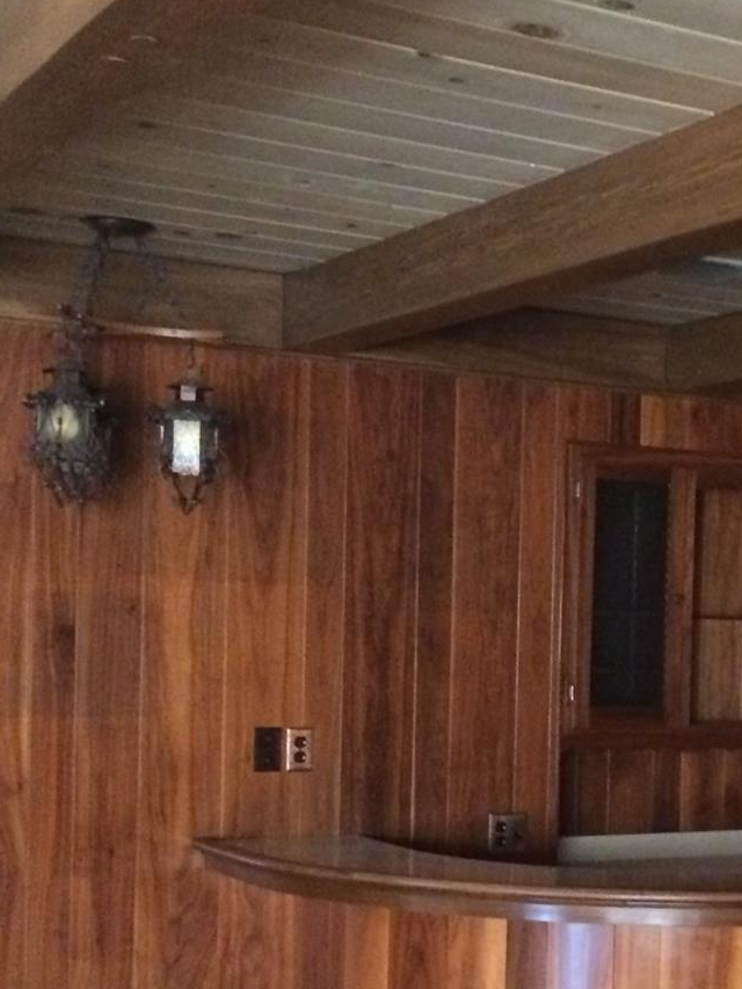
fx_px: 1943
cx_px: 800
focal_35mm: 68
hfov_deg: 20.7
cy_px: 683
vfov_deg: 28.3
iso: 500
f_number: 2.2
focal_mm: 4.15
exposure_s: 1/15
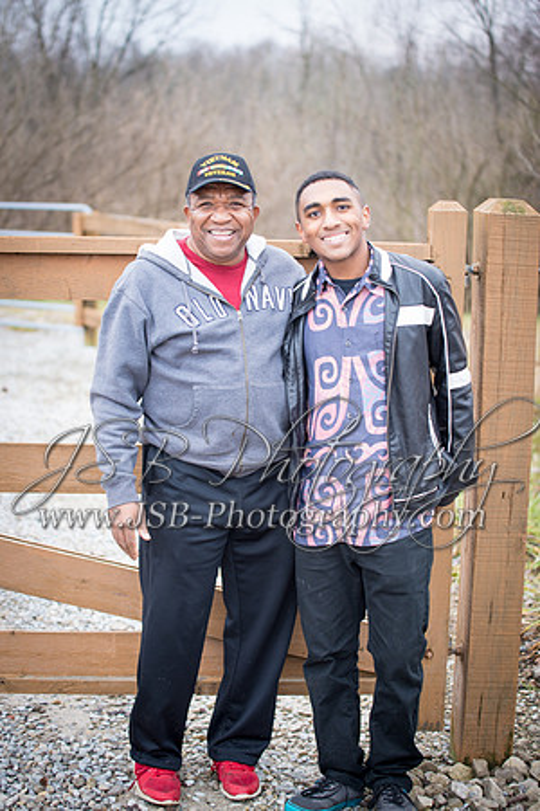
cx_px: 270
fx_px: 1575
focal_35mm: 70
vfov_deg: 28.8
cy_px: 406
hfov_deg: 19.5
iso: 200
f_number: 2.8
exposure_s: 1/25
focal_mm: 70
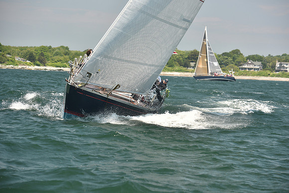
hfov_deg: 17.1
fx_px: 964
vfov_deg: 11.4
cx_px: 144
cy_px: 96
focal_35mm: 120
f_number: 5
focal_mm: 120
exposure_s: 1/640
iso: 250
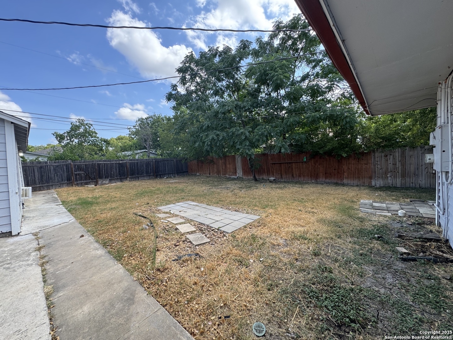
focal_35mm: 14
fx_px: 183
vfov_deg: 85.7
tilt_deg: -2.6
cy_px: 170
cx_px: 226
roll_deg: +1.7
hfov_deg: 102.1
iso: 40
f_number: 2.2
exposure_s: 1/316
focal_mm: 2.22
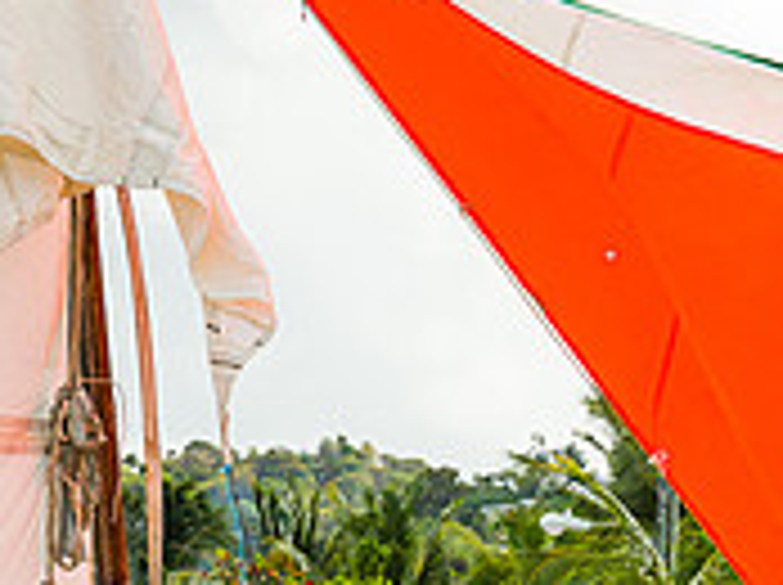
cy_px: 986
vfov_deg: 6.0
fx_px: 5489
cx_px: 1078
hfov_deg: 8.0
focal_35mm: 243
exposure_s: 1/320
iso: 180
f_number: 6.3
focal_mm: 65
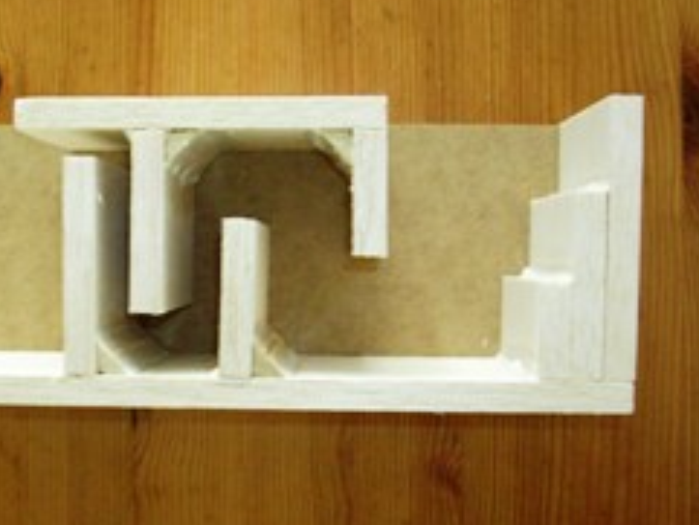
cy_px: 241
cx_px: 210
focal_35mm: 55
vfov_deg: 26.6
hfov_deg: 34.5
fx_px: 1111
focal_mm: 5.8
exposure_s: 1/16.5
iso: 200
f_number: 2.8
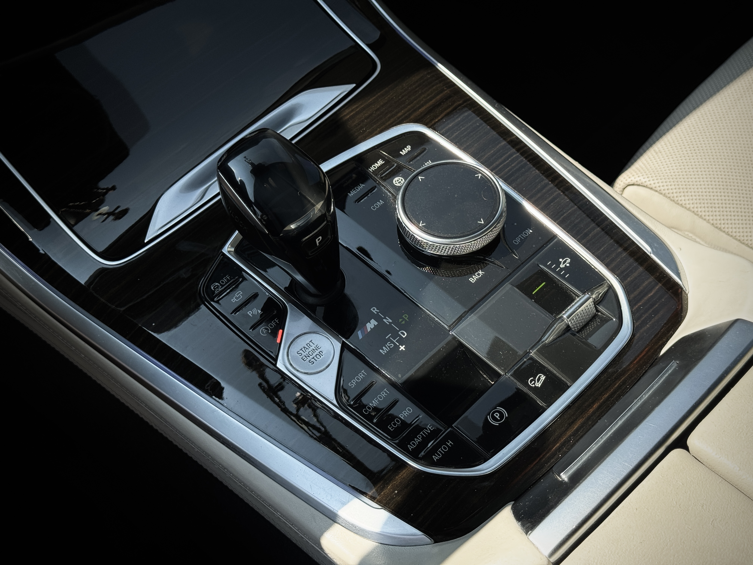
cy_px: 282
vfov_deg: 30.3
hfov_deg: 39.7
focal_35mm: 48
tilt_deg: -62.4
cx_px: 376
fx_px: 1044
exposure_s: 1/1681
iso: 64
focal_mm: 6.76
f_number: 1.78
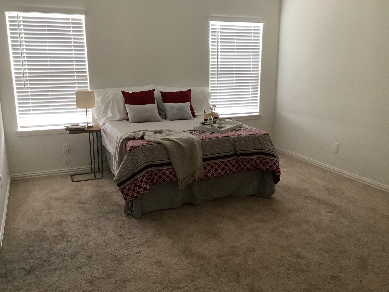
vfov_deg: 42.9
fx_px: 371
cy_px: 150
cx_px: 198
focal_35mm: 33
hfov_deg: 55.3
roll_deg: +0.0
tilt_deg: -12.9
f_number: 2.4
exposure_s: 1/30
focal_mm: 3.3
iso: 400
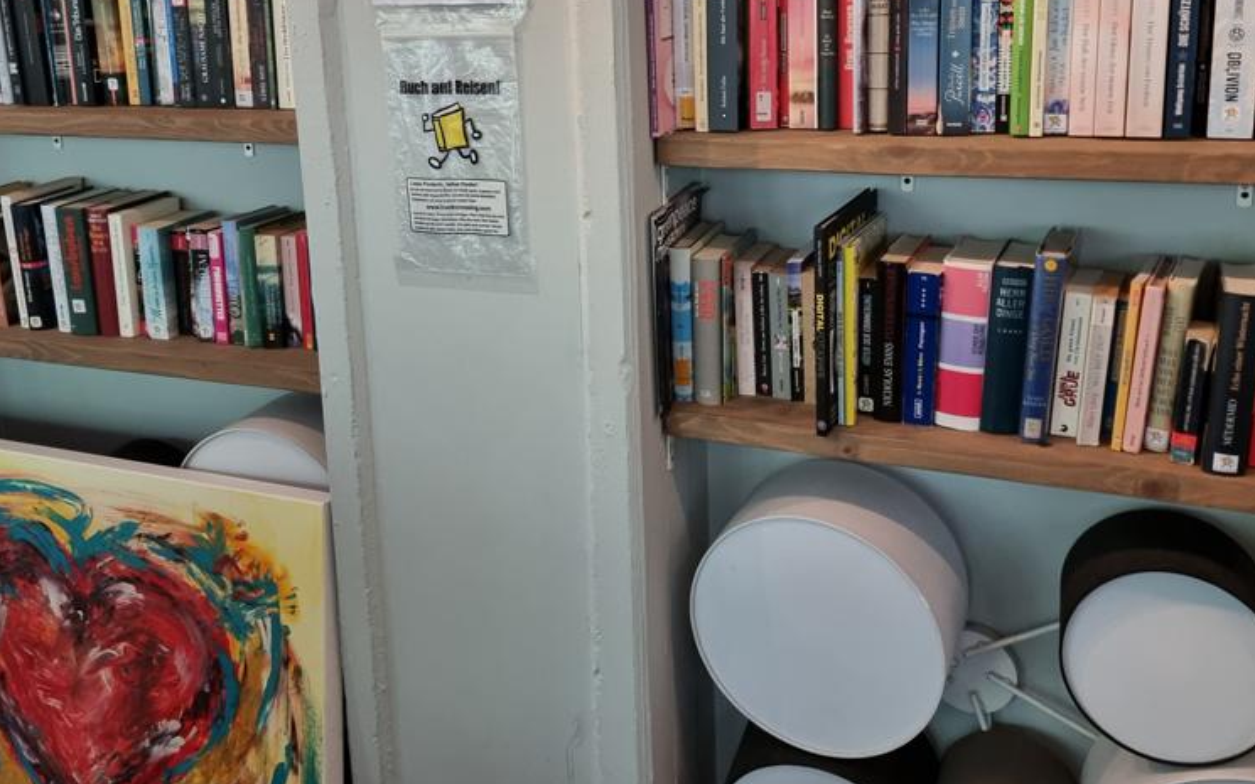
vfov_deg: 35.5
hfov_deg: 55.3
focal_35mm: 35
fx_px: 1197
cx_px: 617
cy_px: 196
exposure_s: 1/50
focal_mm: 6.7
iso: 320
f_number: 1.8
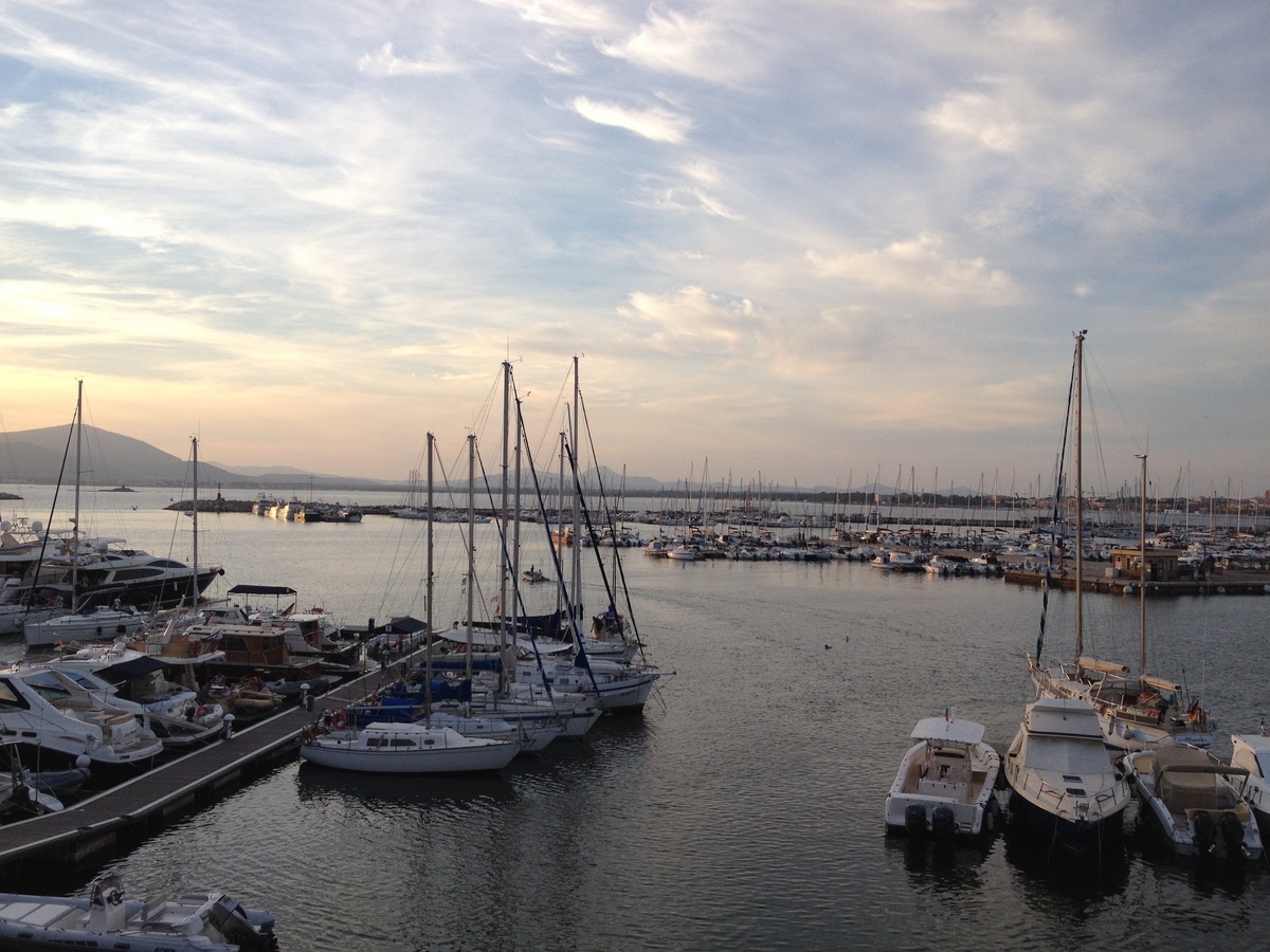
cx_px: 635
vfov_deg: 40.7
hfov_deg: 52.6
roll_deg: -1.0
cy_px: 476
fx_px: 1284
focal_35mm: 35
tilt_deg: -1.5
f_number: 2.4
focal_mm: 4.28
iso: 50
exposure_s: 1/649
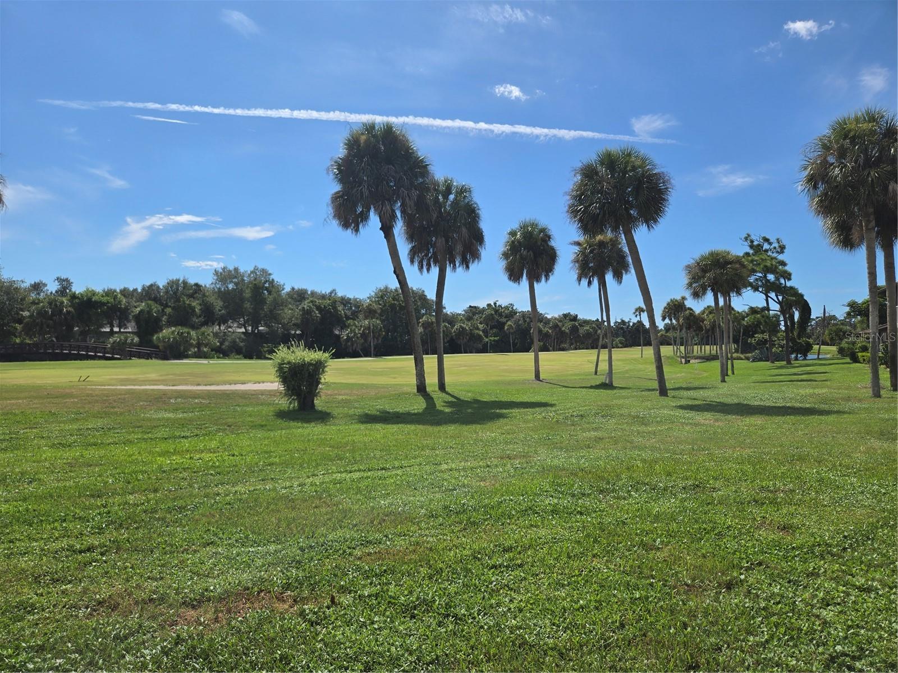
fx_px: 597
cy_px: 336
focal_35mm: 23
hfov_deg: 73.9
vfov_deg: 58.9
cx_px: 449
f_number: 1.8
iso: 25
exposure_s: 1/3418
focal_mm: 5.4
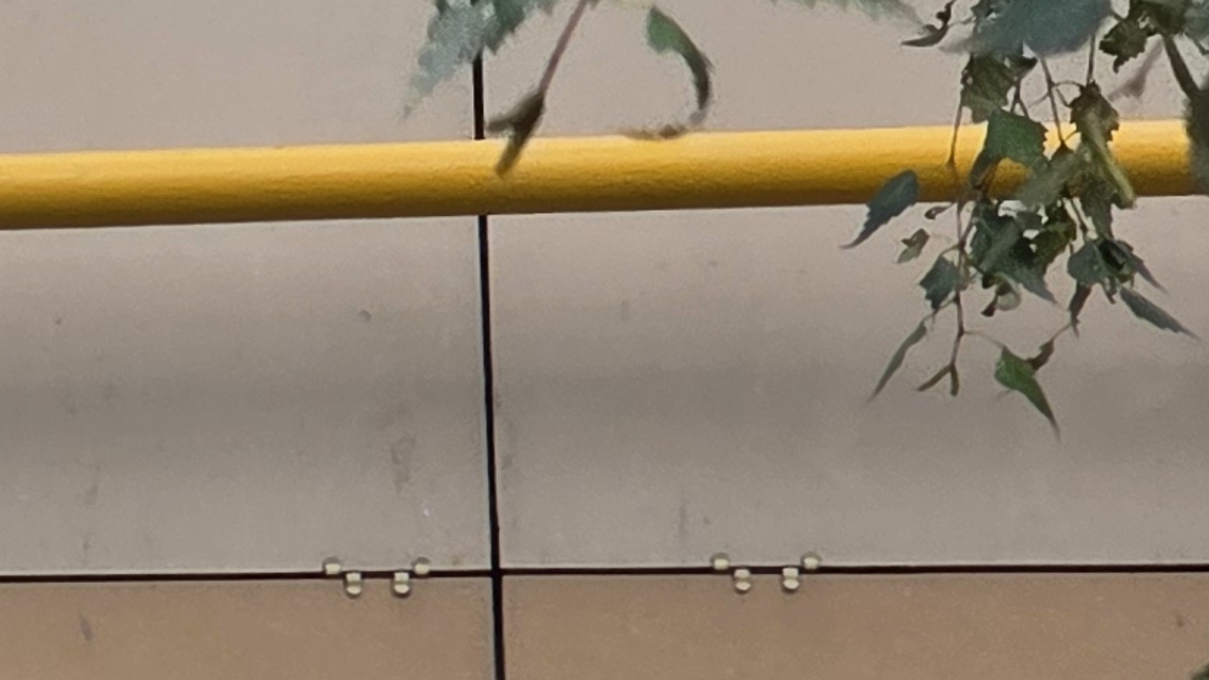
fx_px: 11411
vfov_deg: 3.4
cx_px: -1384
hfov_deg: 5.9
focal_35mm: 356
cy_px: 719
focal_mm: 7
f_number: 2.4
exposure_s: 1/100
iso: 32
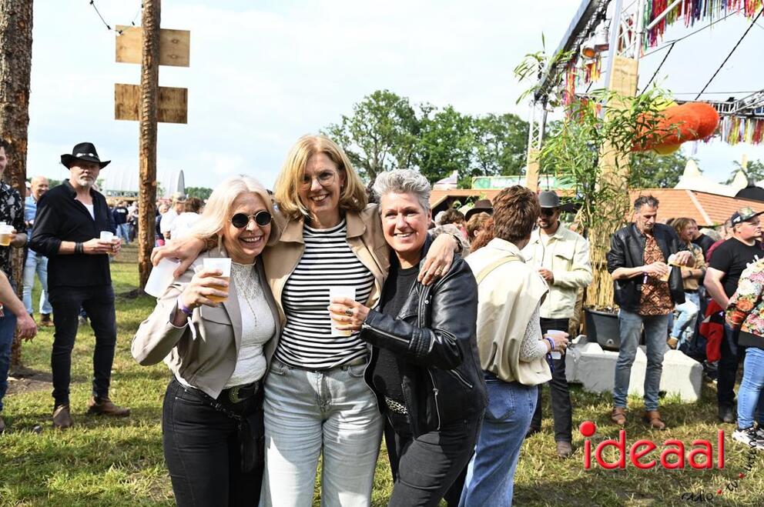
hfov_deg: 63.7
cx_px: 382
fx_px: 615
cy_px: 254
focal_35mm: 29
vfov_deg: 44.9
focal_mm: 29
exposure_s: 1/250
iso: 180
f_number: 5.6
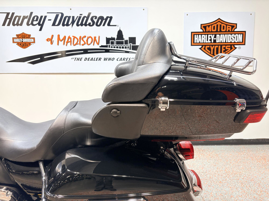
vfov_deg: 53.1
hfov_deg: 67.3
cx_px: 134
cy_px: 100
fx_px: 202
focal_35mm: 26
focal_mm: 5.96
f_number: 1.6
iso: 50
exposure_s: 1/120
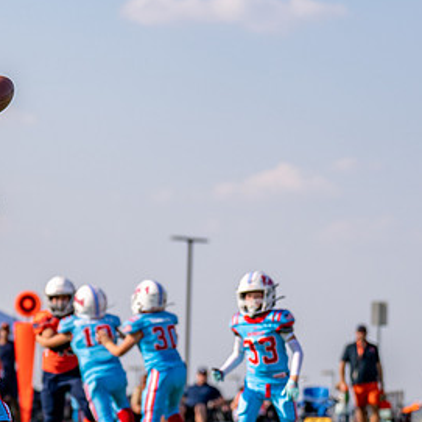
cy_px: 371
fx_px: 3393
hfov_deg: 7.1
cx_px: -57
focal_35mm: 246
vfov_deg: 7.1
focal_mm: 88
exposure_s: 1/4000
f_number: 2.8
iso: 160
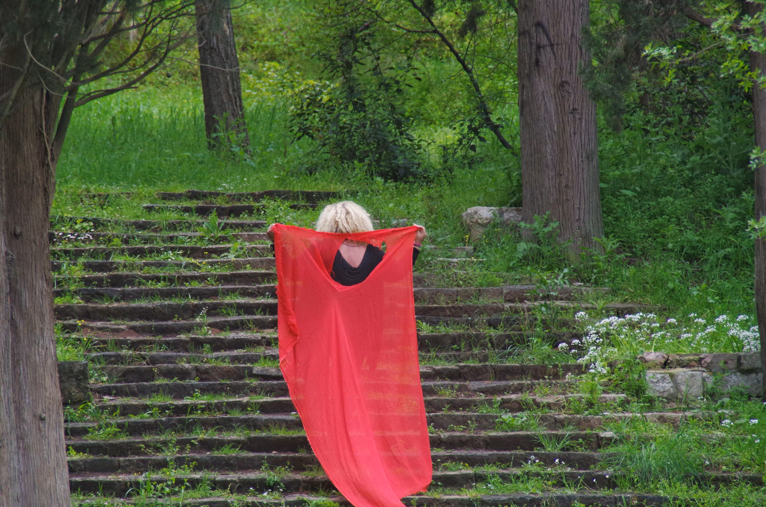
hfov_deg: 6.9
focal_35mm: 300
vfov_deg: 4.6
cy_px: 254
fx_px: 6370
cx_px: 383
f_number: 6.3
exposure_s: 1/125
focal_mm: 200
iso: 800
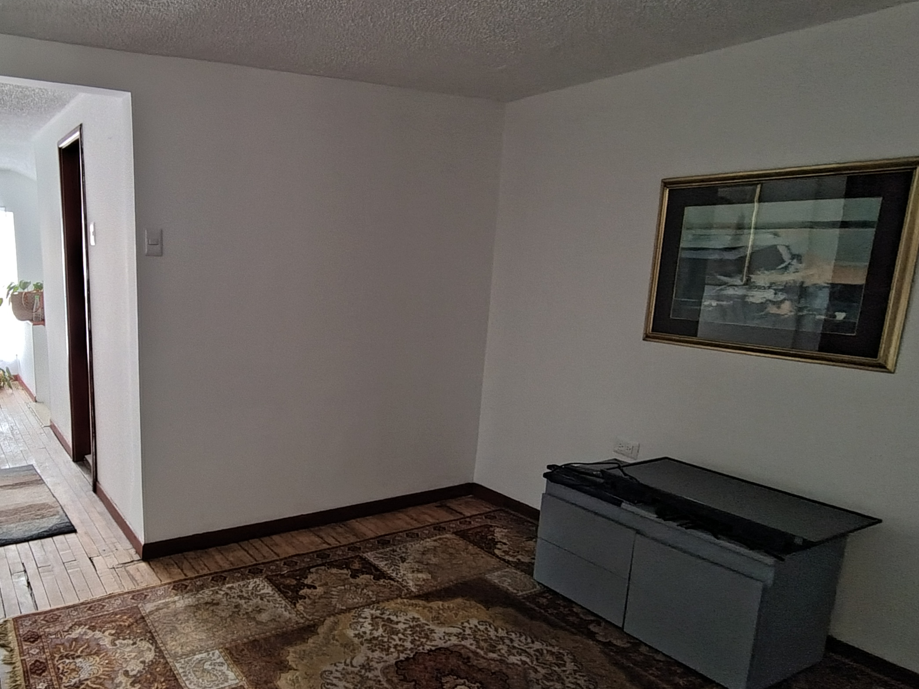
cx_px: 246
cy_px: 382
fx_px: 664
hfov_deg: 65.7
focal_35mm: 25
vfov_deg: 54.8
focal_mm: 1.66
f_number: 2.2
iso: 872
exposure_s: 1/17.1
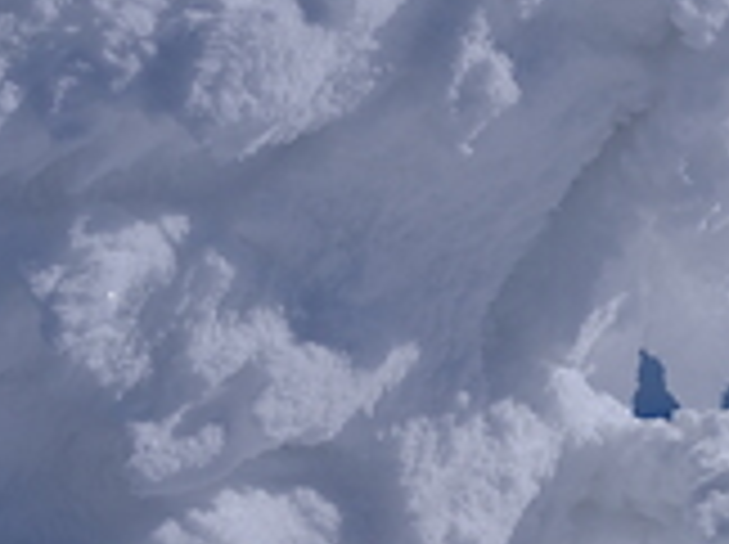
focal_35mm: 122
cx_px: 837
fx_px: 2565
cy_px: 569
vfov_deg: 12.0
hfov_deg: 15.7
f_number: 11
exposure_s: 1/2400
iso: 250
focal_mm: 27
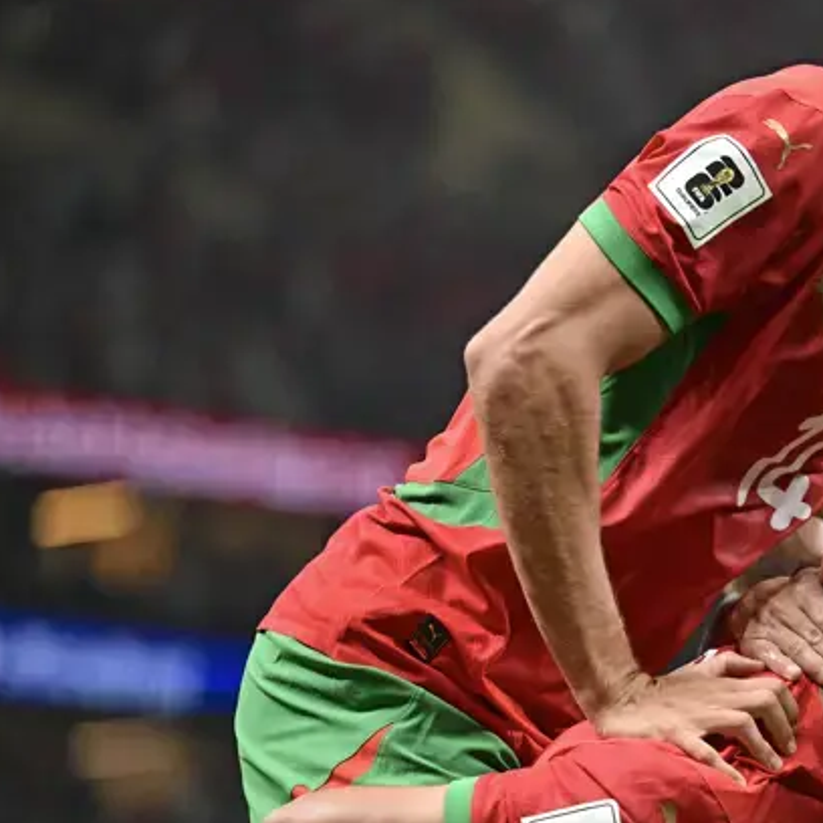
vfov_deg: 6.2
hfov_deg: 6.2
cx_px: 773
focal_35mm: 281
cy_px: 594
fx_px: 7558
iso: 3200
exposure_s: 1/2500
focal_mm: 135
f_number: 2.8
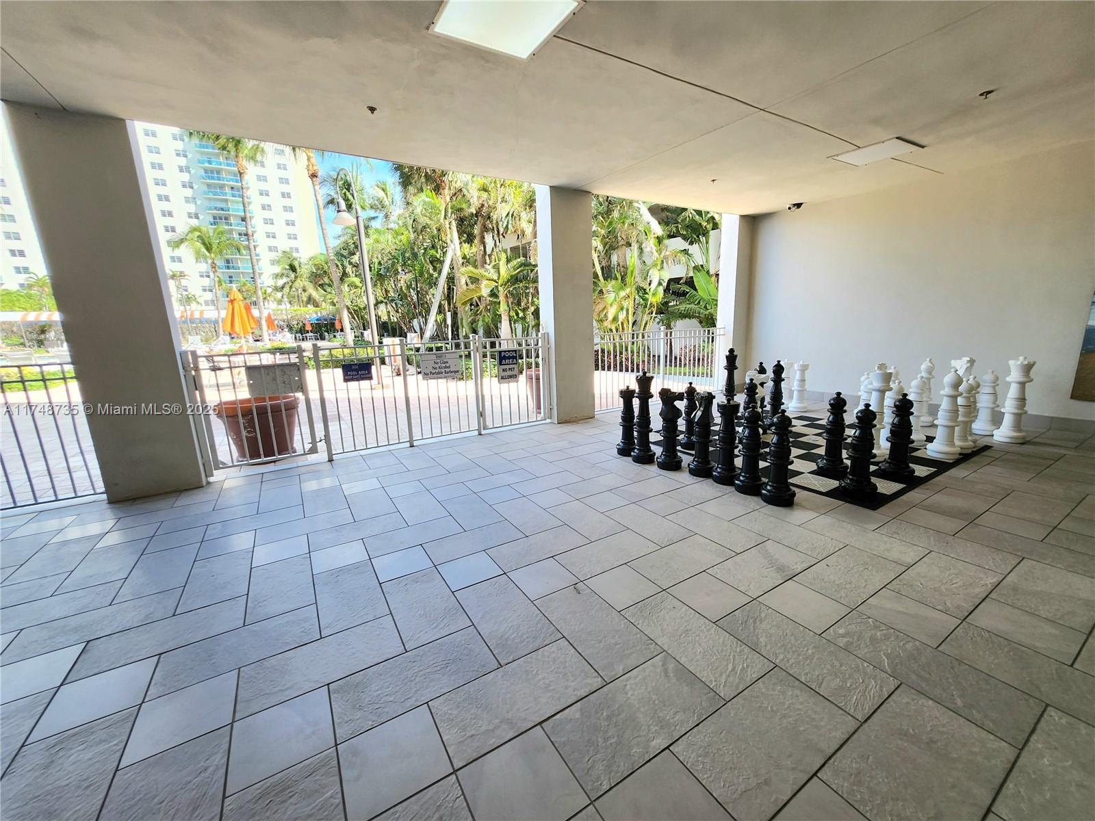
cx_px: 548
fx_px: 411
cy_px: 410
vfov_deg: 89.9
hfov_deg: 106.2
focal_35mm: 13
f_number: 2.2
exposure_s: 1/156
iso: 32
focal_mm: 1.74
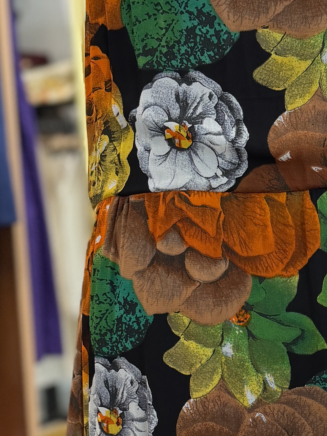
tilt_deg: -10.6
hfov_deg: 17.2
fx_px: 1070
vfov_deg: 22.8
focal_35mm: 85
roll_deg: +2.0
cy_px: 335
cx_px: 282
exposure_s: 1/100
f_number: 1.78
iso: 160
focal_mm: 6.76
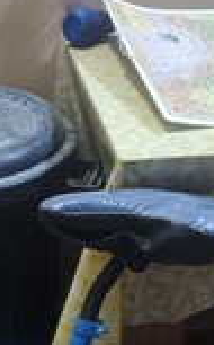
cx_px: 1
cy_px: 373
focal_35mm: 73
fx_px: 684
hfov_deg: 17.4
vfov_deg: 26.2
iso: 2829
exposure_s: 1/30
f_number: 1.7
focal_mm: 5.25
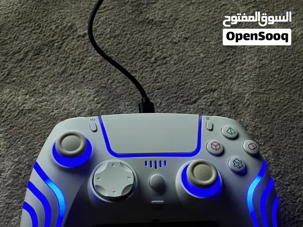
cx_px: 152
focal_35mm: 26
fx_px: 228
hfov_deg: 67.3
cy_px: 114
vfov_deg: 53.1
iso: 500
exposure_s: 1/60
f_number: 1.6
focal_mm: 5.1
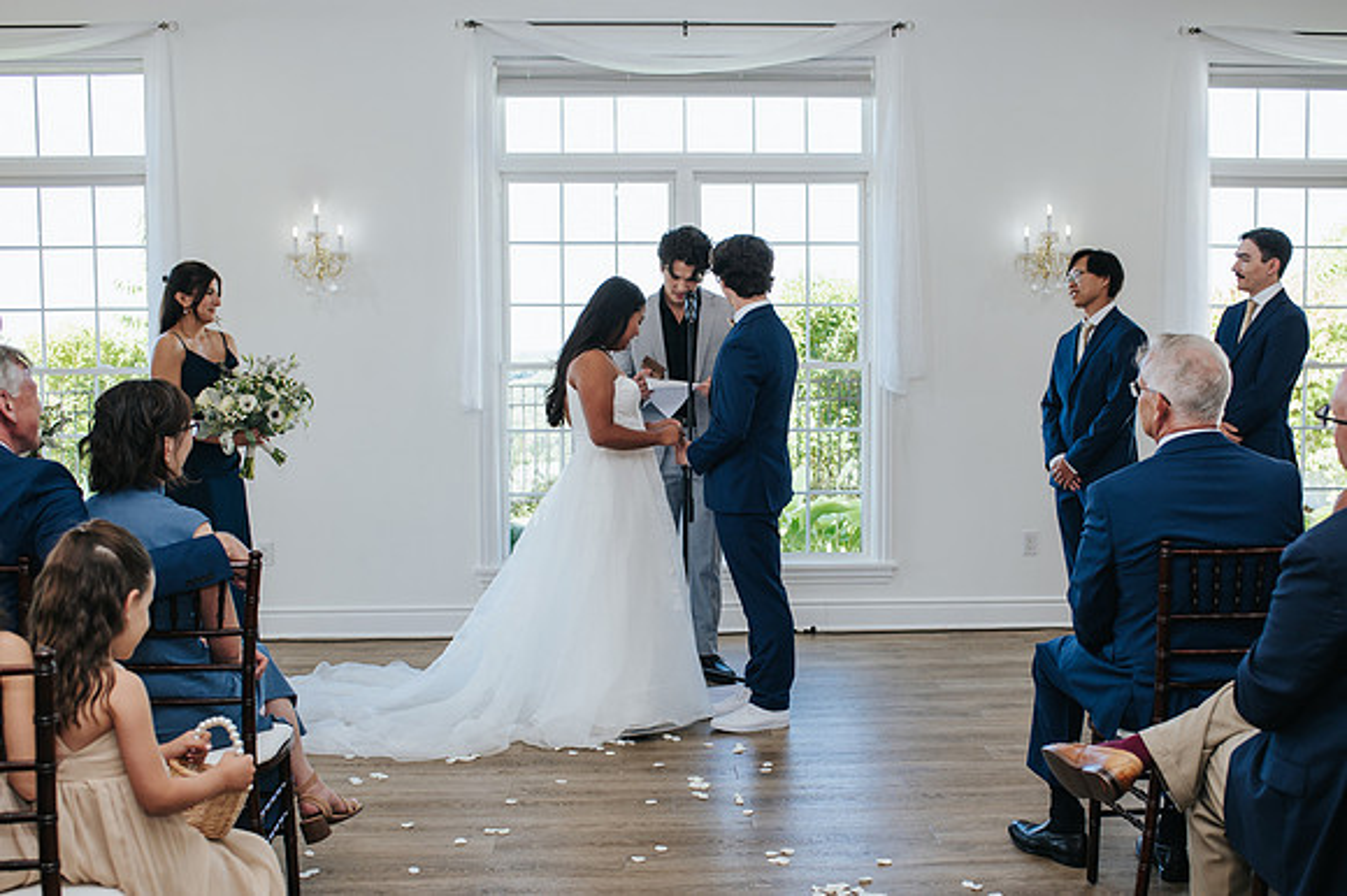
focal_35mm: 44
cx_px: 724
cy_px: 530
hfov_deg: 44.3
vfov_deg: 30.3
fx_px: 1653
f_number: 3.5
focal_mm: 35
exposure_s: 1/200
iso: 250
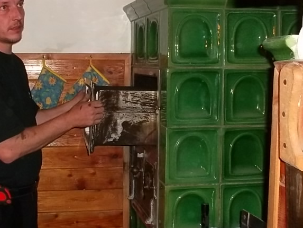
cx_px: 99
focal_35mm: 50
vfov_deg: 29.1
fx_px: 438
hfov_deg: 37.7
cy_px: 106
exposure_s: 1/45
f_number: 3.3
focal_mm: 4.1
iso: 200
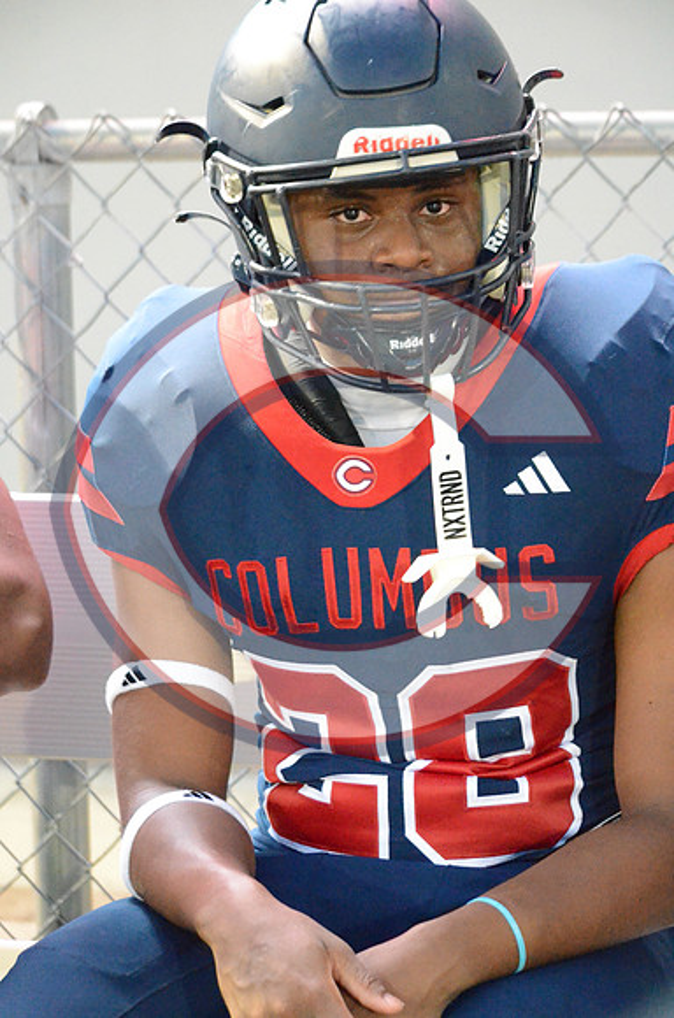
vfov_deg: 19.0
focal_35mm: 108
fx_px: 3047
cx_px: 337
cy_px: 509
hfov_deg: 12.6
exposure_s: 1/80
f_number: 4.5
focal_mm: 72
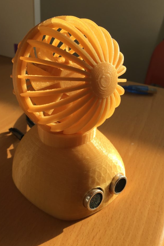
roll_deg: -2.1
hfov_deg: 39.9
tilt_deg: -32.8
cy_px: 129
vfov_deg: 57.2
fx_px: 225
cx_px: 73
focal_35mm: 33
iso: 32
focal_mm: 4.15
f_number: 2.2
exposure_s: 1/670
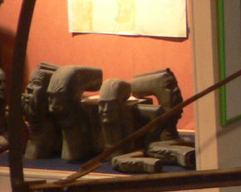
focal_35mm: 194
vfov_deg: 8.0
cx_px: 471
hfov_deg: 9.4
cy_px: 113
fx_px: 1384
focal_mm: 6
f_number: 2.8
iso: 80
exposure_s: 1/5
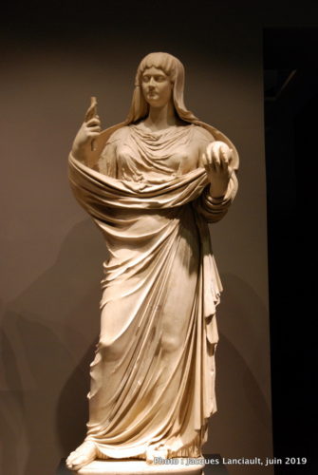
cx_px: 159
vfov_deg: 42.3
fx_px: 614
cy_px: 238
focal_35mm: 46
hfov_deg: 29.0
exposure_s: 1/80
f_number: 4.5
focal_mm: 31
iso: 800
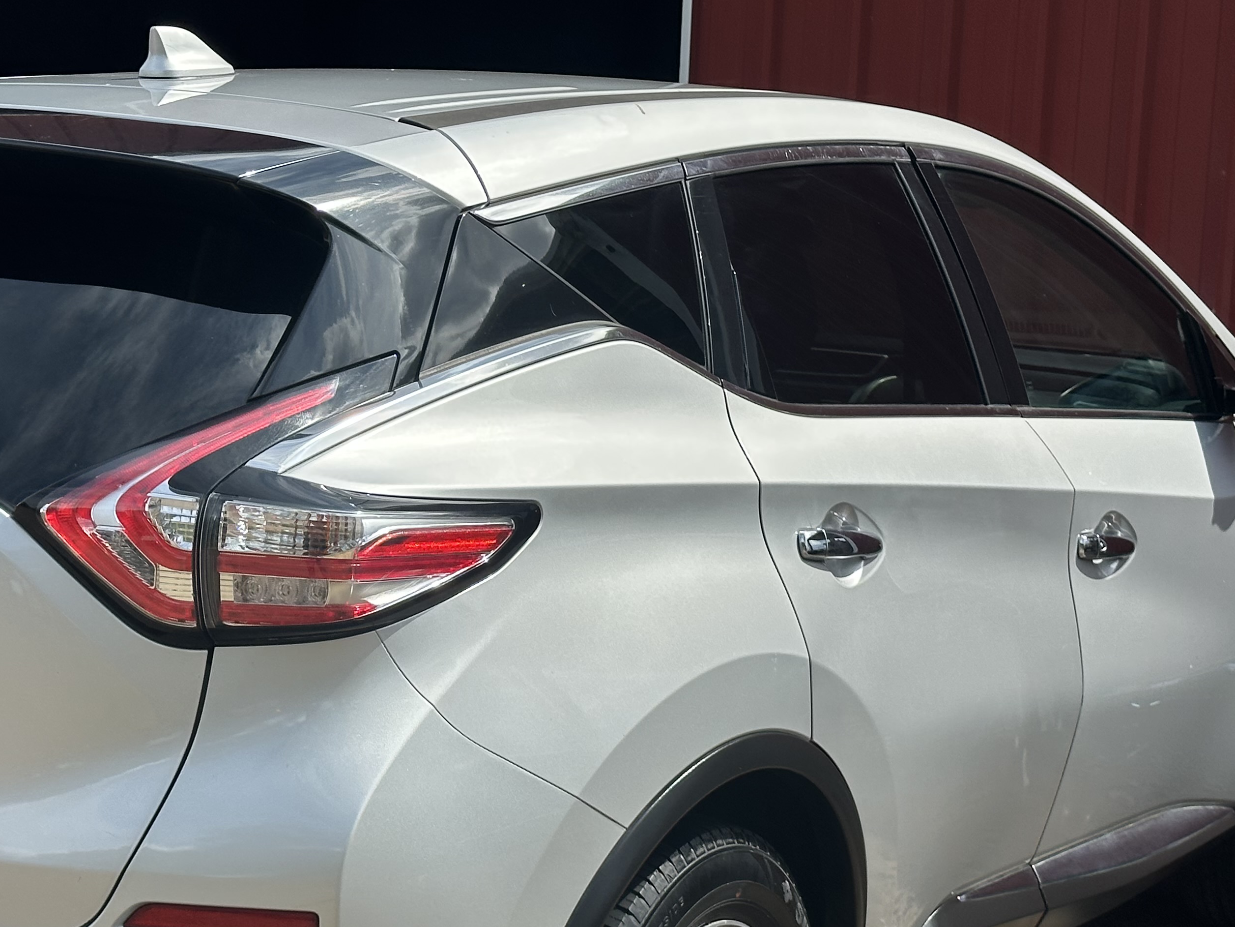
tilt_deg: -8.6
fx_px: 2747
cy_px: 644
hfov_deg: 25.1
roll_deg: -1.5
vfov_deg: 19.1
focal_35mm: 77
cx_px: 366
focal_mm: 6.86
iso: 64
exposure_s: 1/4184
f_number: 1.78
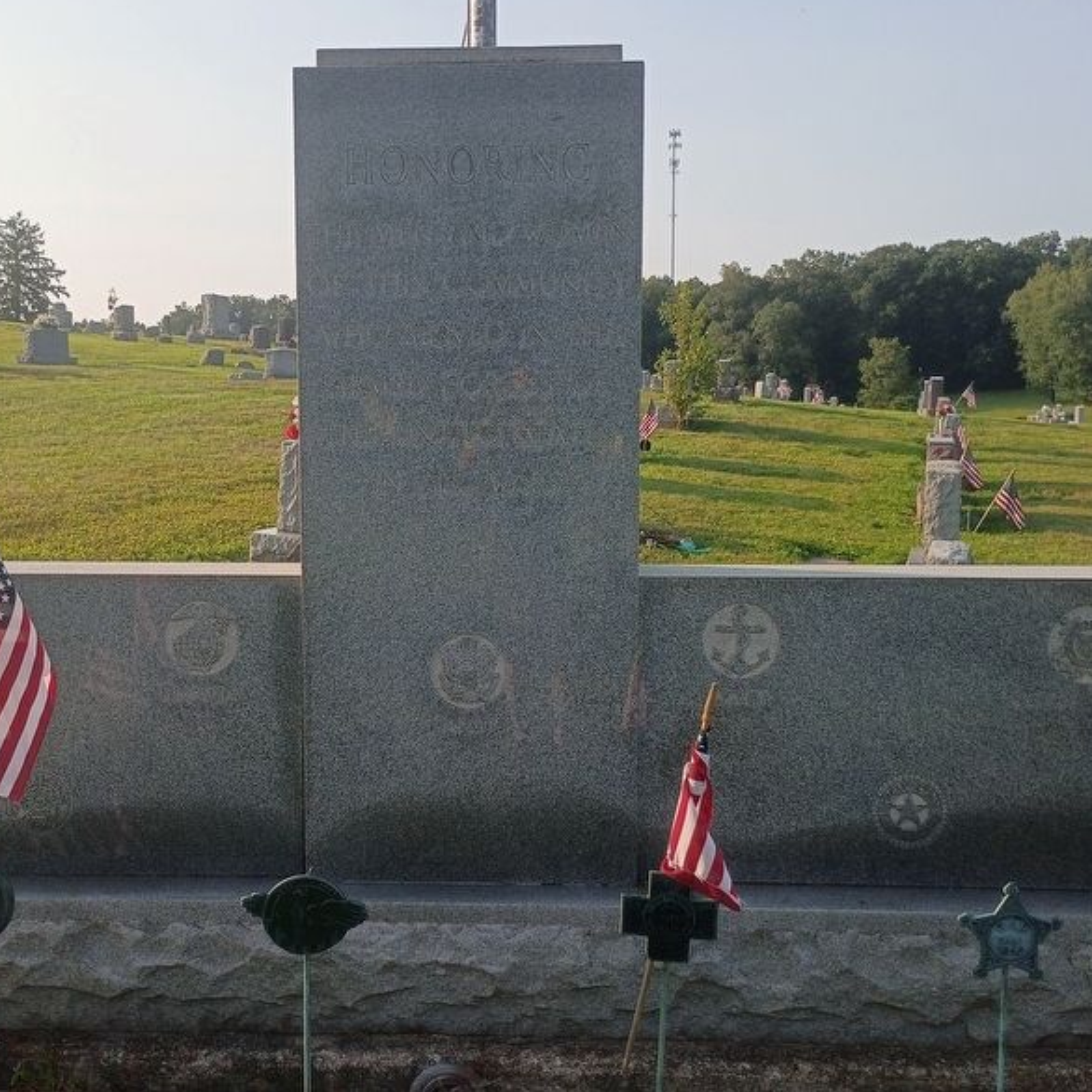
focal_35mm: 35
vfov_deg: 47.2
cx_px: 455
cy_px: 535
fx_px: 1249
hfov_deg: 47.0
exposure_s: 1/926
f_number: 1.8
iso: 103
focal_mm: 4.27
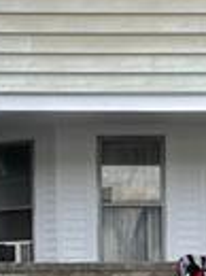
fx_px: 1226
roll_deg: +0.2
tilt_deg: +3.0
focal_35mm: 154
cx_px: 172
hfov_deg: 9.6
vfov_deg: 12.7
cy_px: 255
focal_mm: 5.1
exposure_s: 1/241
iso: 32
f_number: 1.6
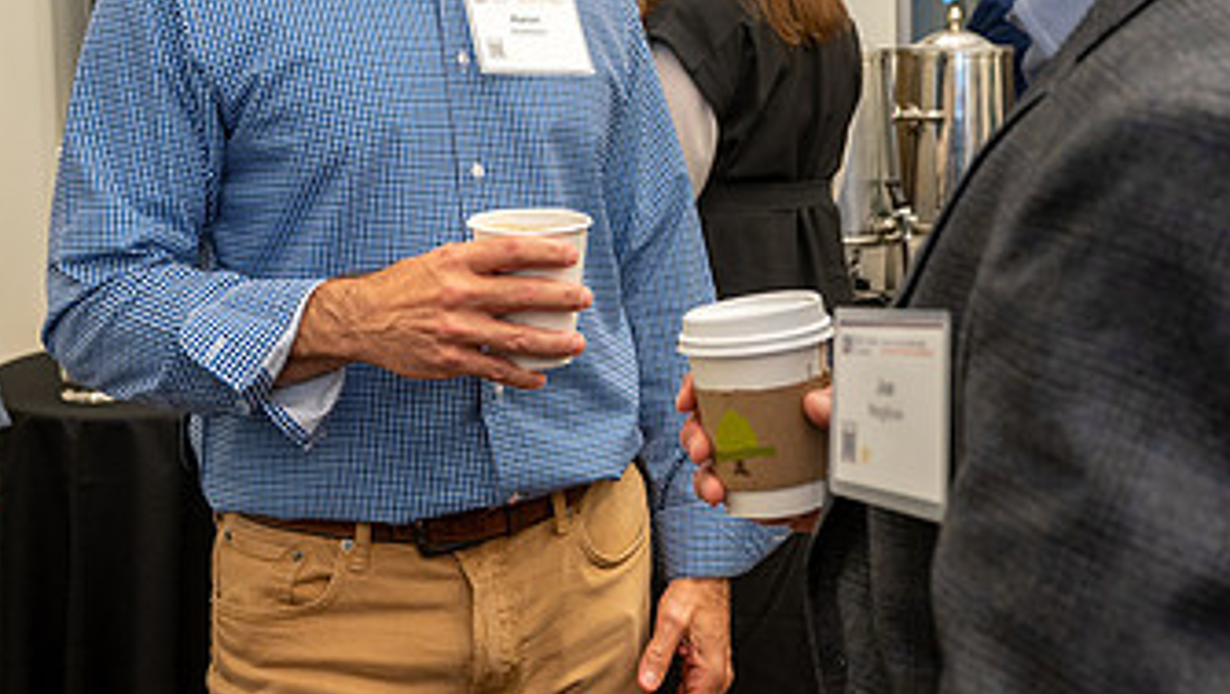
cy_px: 153
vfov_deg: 24.2
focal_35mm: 49
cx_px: 634
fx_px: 1599
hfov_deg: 42.1
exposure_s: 1/80
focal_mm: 24
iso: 1250
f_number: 4
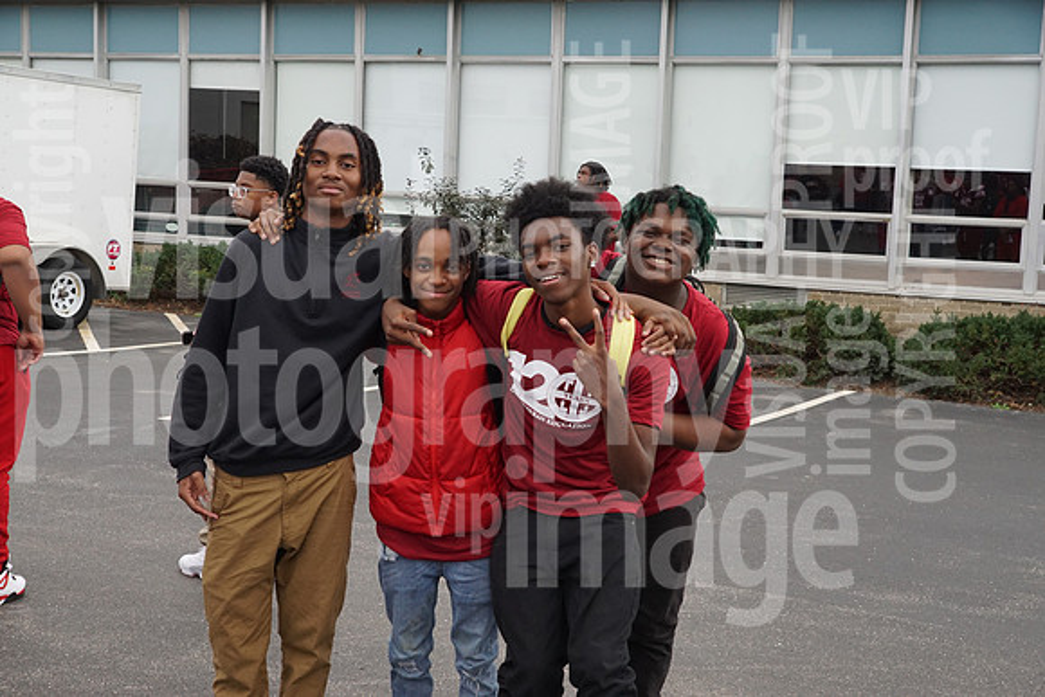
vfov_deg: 25.8
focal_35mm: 52
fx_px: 1524
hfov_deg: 37.8
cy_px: 348
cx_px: 522
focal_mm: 35
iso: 800
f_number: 8
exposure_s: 1/400
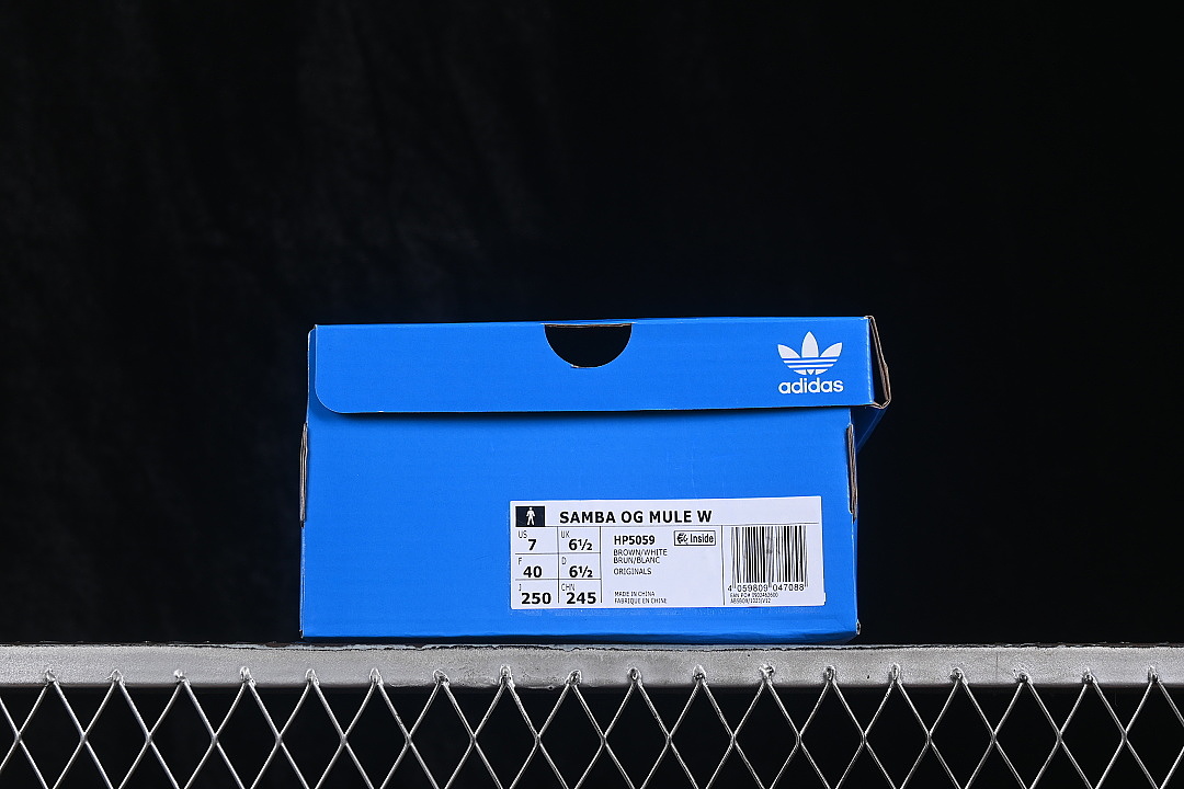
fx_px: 2466
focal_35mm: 75
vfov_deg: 18.2
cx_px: 592
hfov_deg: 27.0
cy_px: 394
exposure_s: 1/80
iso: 160
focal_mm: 50
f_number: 8
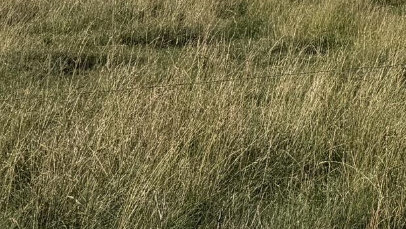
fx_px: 1378
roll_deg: +0.6
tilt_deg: -1.6
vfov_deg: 9.3
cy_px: -101
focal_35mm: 128
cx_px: 875
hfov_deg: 13.6
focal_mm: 6.76
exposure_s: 1/6173
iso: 80
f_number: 1.78
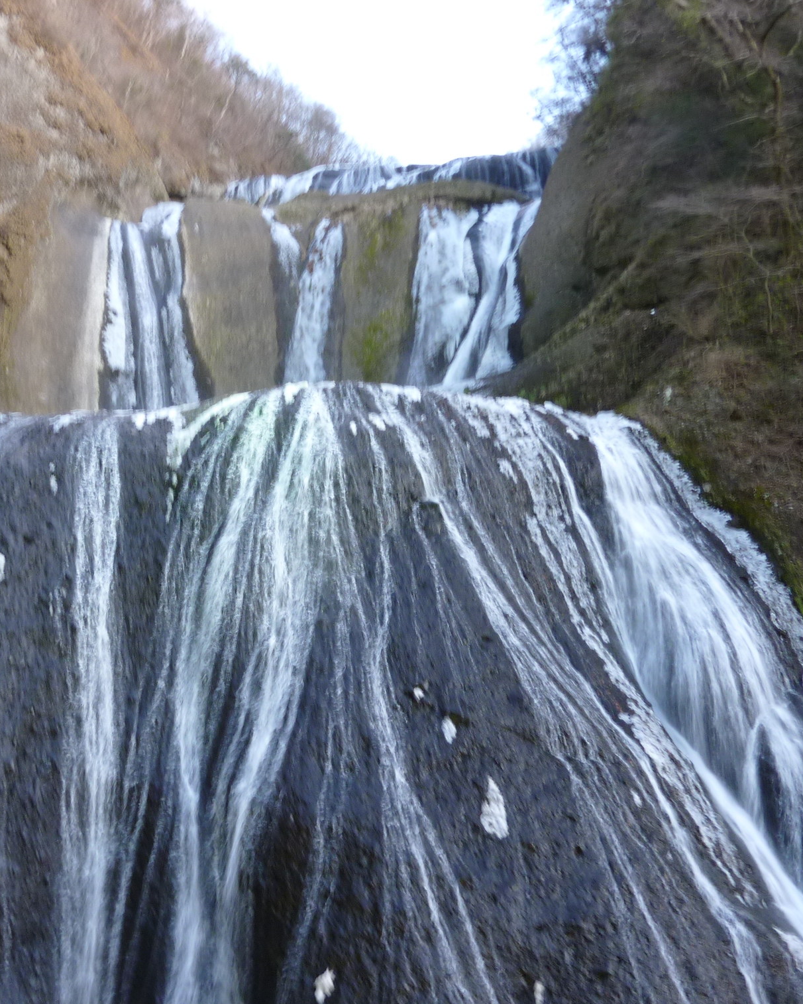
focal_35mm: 33
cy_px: 504
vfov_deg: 54.2
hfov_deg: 44.1
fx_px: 980
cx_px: 291
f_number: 3.3
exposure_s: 1/8
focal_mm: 4.1
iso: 125
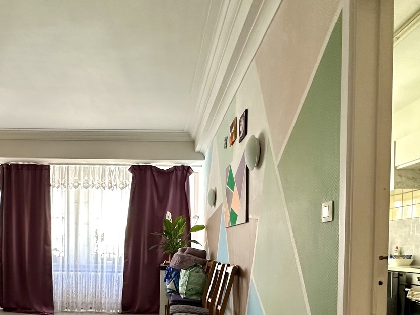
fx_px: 327
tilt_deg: -0.6
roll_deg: -0.9
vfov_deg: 48.4
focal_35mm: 27
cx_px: 153
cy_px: 253
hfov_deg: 64.2
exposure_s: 1/100
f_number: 2.2
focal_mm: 2.22
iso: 250
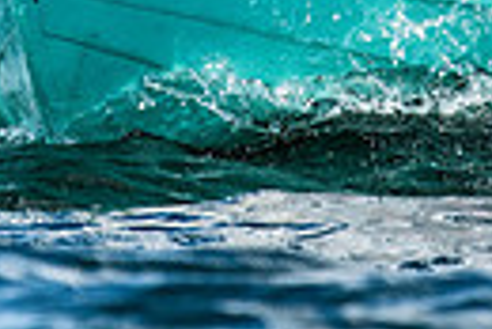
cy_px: -301
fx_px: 27432
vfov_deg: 0.7
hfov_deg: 1.0
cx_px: 151
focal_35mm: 2005
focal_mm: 300
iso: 500
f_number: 5
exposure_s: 1/5000
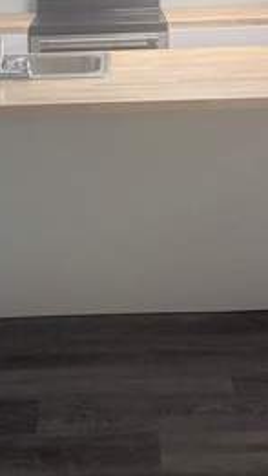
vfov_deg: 32.0
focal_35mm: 64
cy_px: 98
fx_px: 808
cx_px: 100
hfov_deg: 18.8
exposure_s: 1/60
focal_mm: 6.76
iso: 250
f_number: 1.78
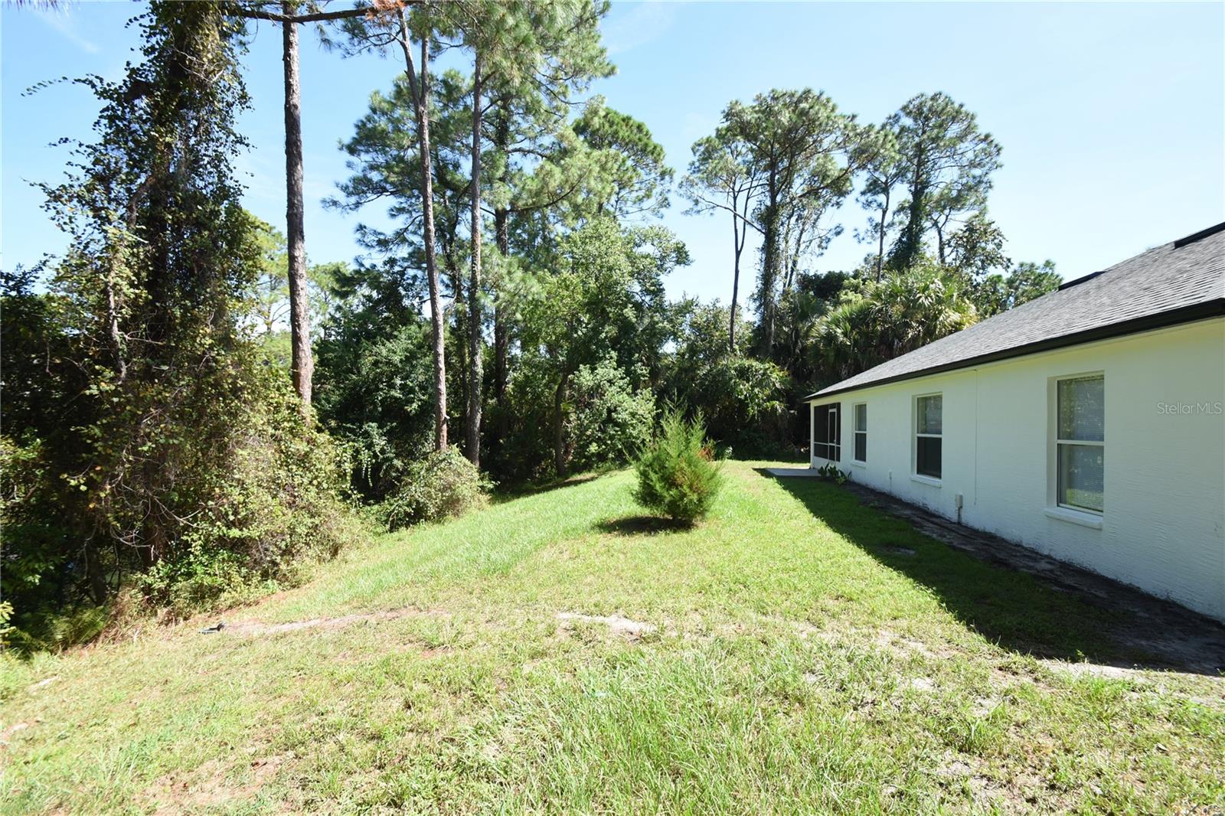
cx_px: 612
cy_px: 408
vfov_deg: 77.3
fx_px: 510
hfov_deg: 100.4
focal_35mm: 15
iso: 100
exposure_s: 1/125
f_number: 5.6
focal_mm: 10
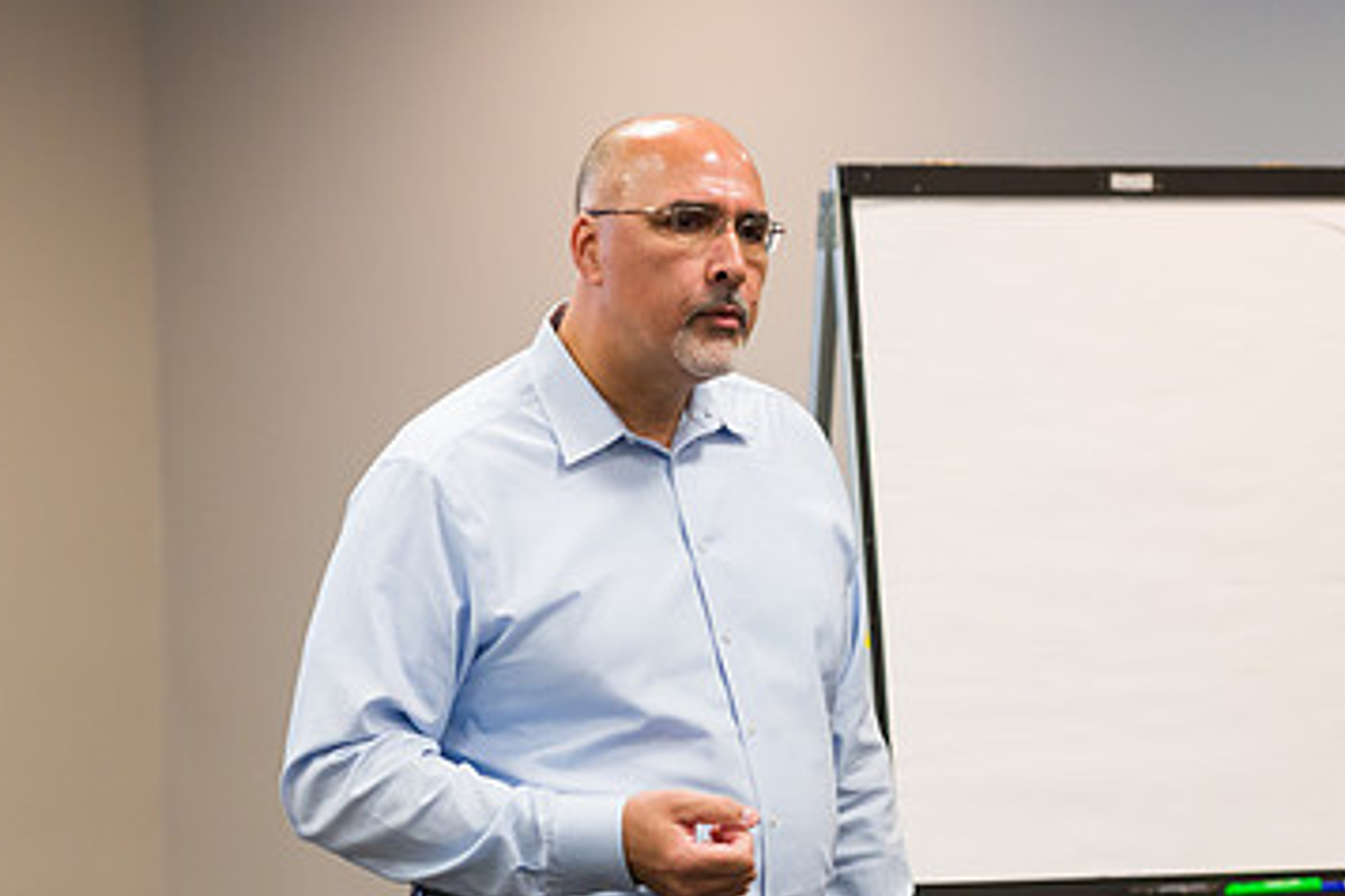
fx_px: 6799
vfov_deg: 7.5
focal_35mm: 182
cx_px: 708
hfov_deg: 11.3
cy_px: 478
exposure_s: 1/125
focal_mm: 112
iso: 2500
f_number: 3.2
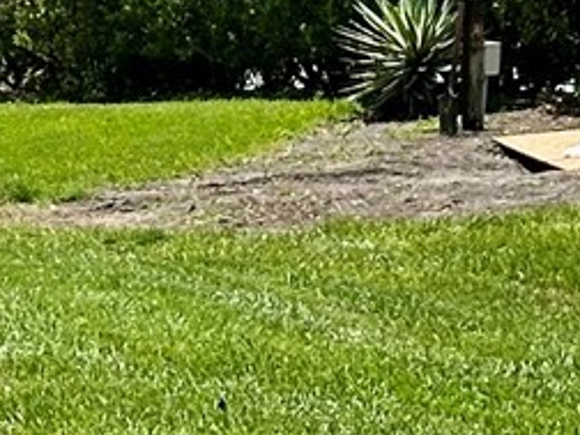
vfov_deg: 4.7
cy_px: -667
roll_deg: +4.0
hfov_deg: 6.5
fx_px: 5110
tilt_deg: +5.7
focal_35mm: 305
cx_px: 672
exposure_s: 1/8929
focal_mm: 6.86
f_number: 1.78
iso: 64
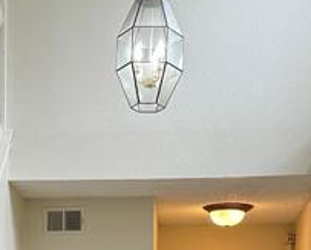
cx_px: 80
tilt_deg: -3.5
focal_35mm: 118
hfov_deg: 16.2
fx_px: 1088
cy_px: 448
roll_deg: -0.6
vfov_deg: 12.1
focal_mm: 6.76
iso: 125
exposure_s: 1/120
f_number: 1.78
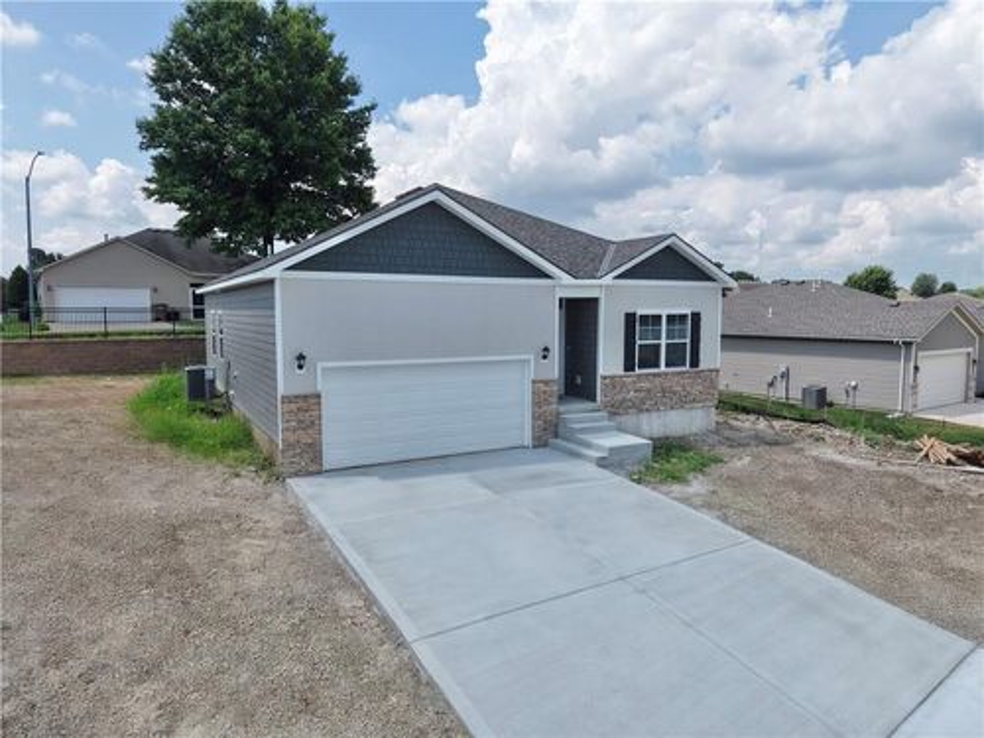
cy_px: 369
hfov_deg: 71.6
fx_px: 682
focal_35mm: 24
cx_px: 492
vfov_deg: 56.8
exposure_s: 1/5000
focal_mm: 8.67
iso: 180
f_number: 1.8
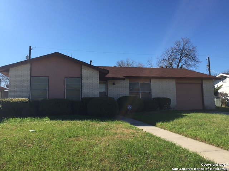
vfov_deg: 48.2
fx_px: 192
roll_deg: -0.2
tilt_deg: +5.3
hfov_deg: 61.7
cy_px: 86
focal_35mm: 29
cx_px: 114
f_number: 2.2
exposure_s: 1/1522
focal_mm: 4.15
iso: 32
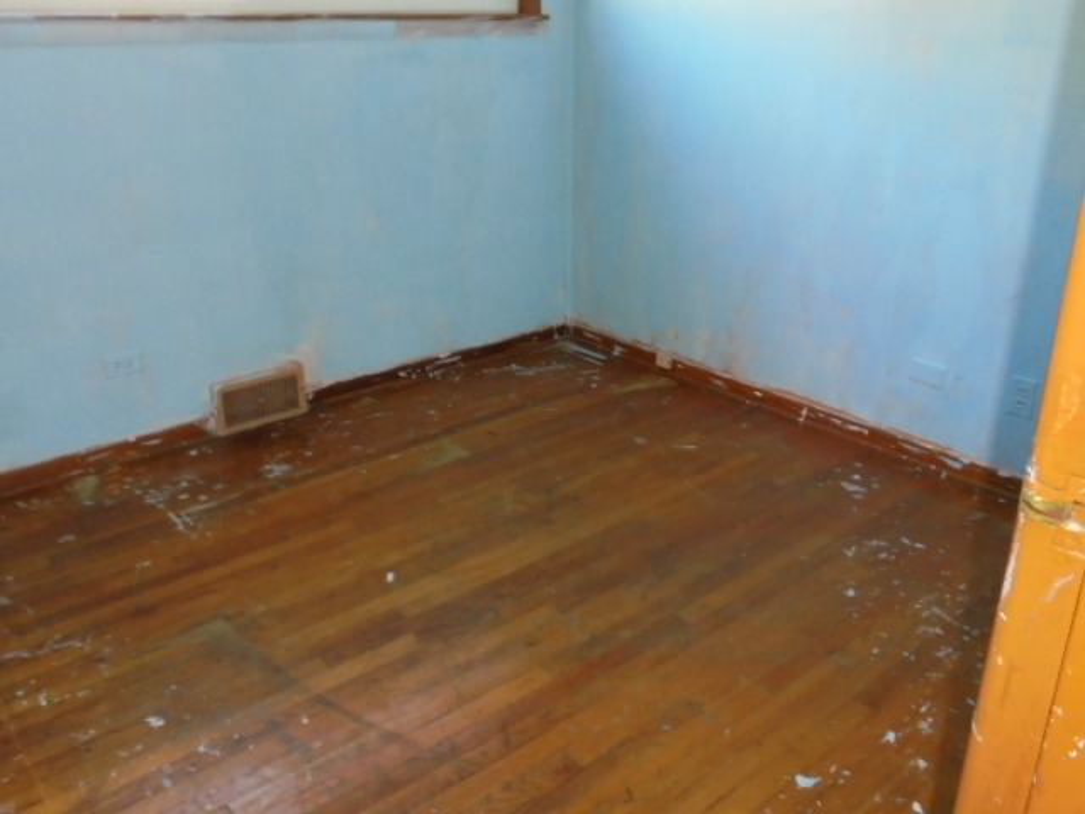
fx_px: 909
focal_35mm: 29
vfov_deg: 48.2
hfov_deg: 61.7
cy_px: 407
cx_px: 542
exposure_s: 1/40
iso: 400
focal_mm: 5.3
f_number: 3.7
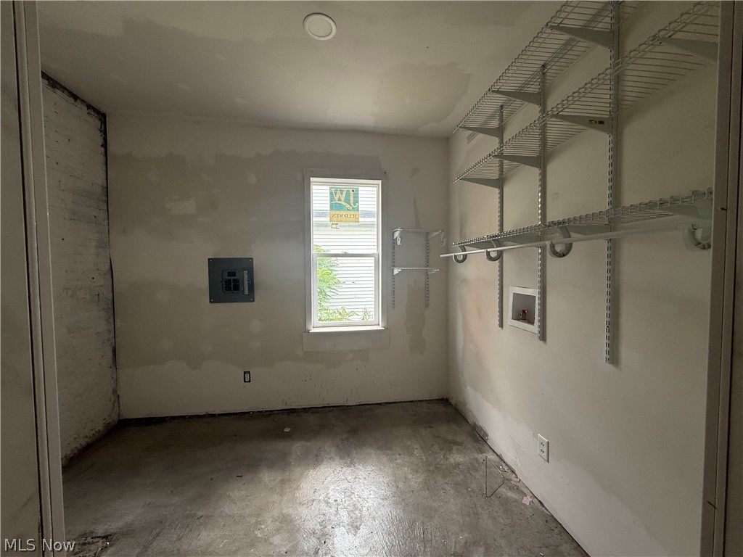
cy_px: 278
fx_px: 300
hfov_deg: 102.1
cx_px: 372
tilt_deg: -1.7
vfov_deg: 85.7
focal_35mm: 14
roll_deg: +0.4
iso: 80
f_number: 2.2
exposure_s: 1/99
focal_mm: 2.22
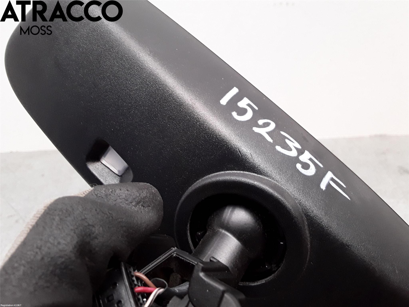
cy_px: 154
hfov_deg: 63.4
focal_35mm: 28
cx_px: 204
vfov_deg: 49.7
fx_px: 331
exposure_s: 1/50
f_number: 1.9
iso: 80
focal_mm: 2.91
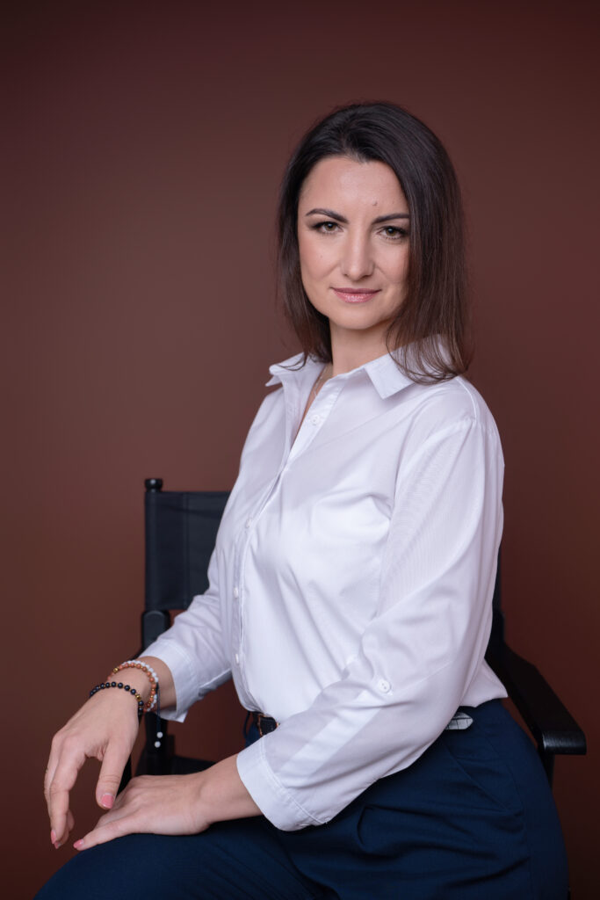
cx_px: 300
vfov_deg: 49.2
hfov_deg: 34.0
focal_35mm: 39
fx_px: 982
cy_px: 450
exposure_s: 1/125
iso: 160
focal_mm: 39.3
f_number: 3.5
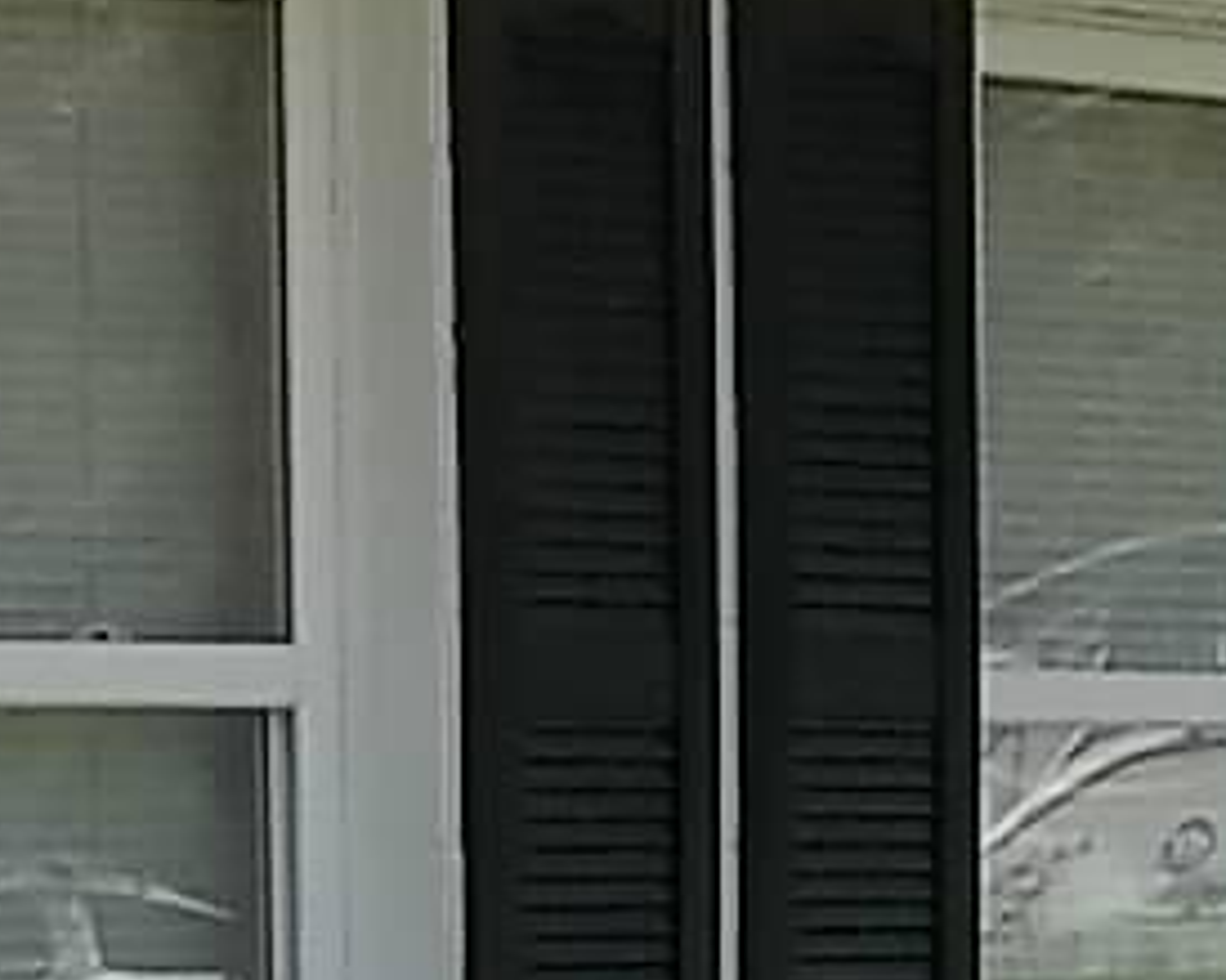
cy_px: 1897
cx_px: 0
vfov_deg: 7.6
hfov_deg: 9.7
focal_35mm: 197
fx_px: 7146
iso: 80
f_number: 8.9
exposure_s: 1/160
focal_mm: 4.9
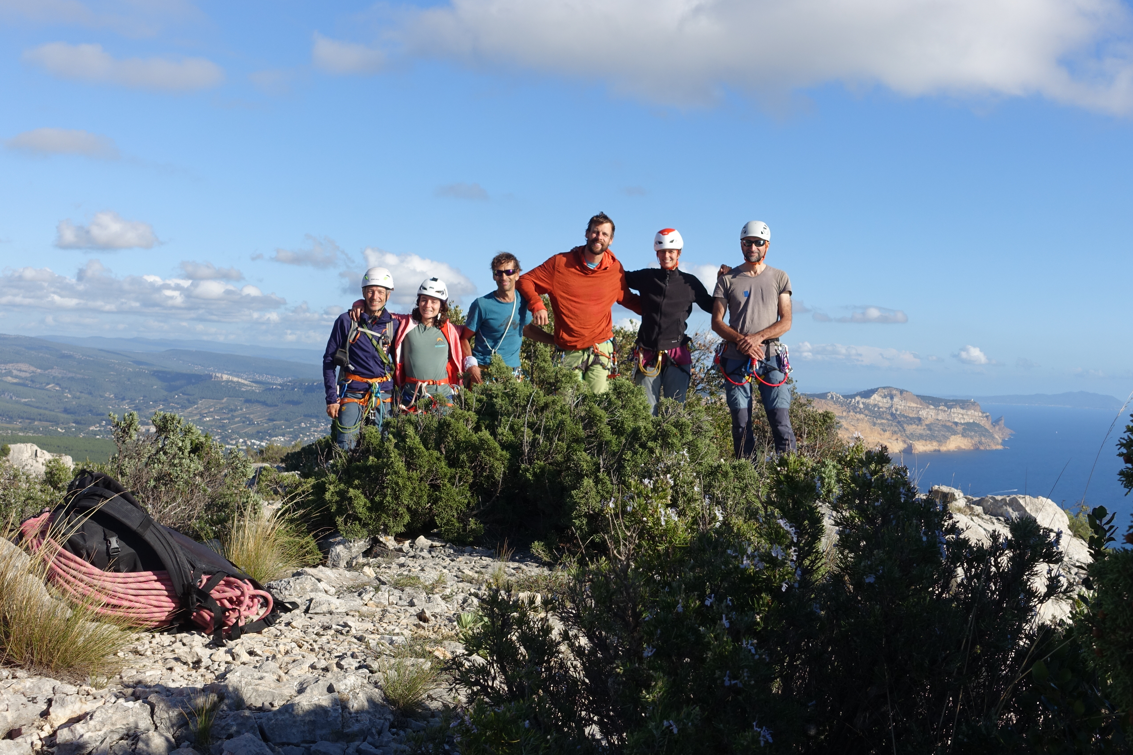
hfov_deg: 46.4
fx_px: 1322
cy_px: 360
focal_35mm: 42
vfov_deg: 31.9
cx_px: 598
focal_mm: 14.3
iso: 125
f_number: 5.6
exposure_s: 1/500
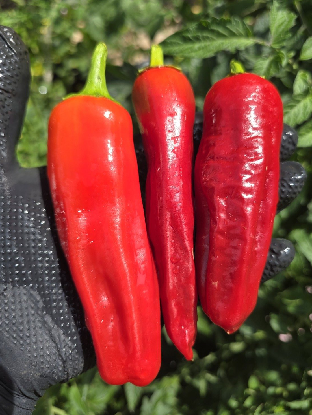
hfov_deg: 54.8
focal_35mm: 25
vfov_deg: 69.3
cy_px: 191
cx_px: 168
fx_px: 300
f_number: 1.7
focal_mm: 6.3
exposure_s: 1/441
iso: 12
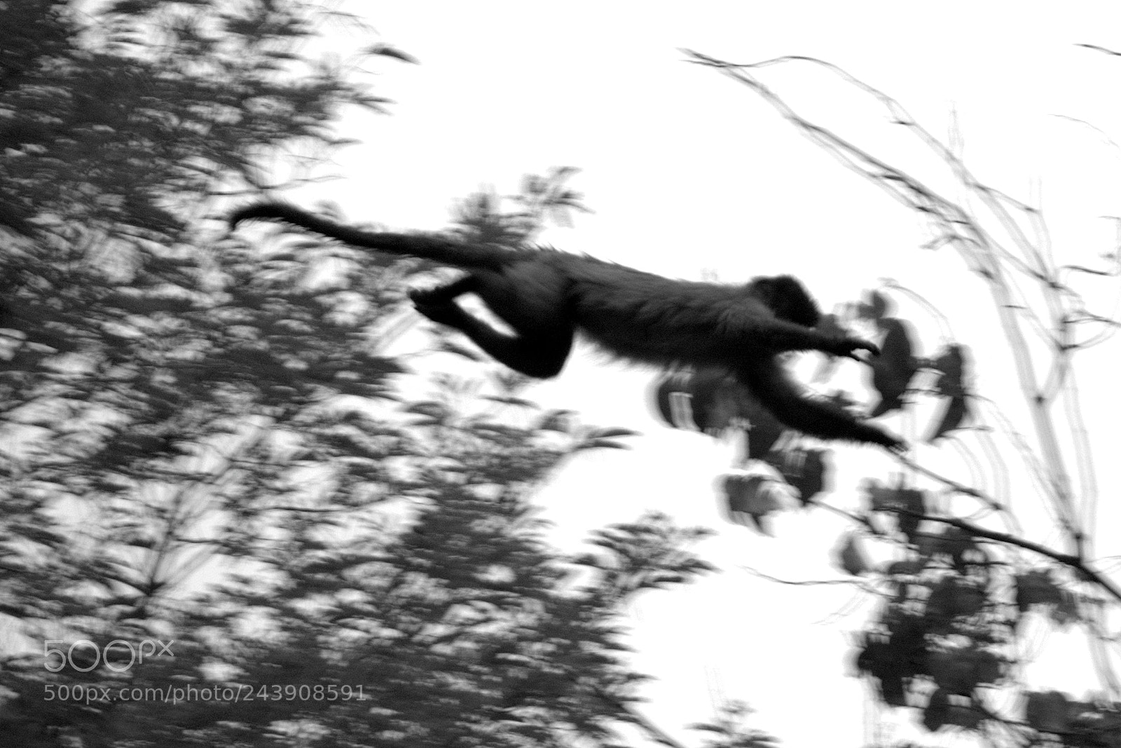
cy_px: 374
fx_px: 4577
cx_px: 560
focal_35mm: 147
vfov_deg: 9.3
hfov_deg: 14.0
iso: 280
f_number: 5.6
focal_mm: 98
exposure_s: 1/125
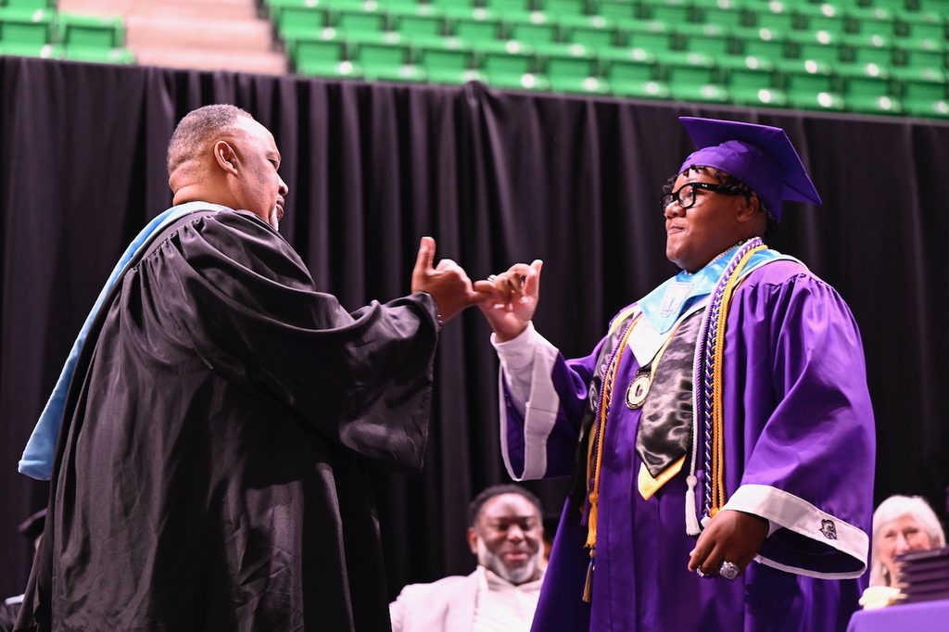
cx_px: 474
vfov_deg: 14.7
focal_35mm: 93
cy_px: 316
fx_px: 2451
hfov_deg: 21.9
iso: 3200
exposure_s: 1/125
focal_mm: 93
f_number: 2.8
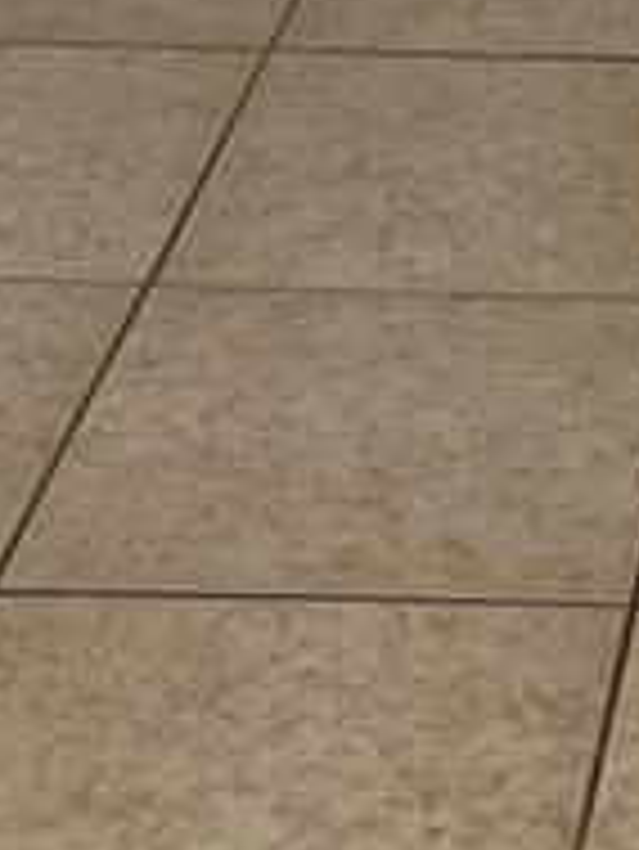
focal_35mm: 165
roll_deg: -2.0
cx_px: 1143
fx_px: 4057
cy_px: -1295
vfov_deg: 10.2
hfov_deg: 8.7
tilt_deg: -4.9
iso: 50
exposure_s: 1/121
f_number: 1.5
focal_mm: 5.7
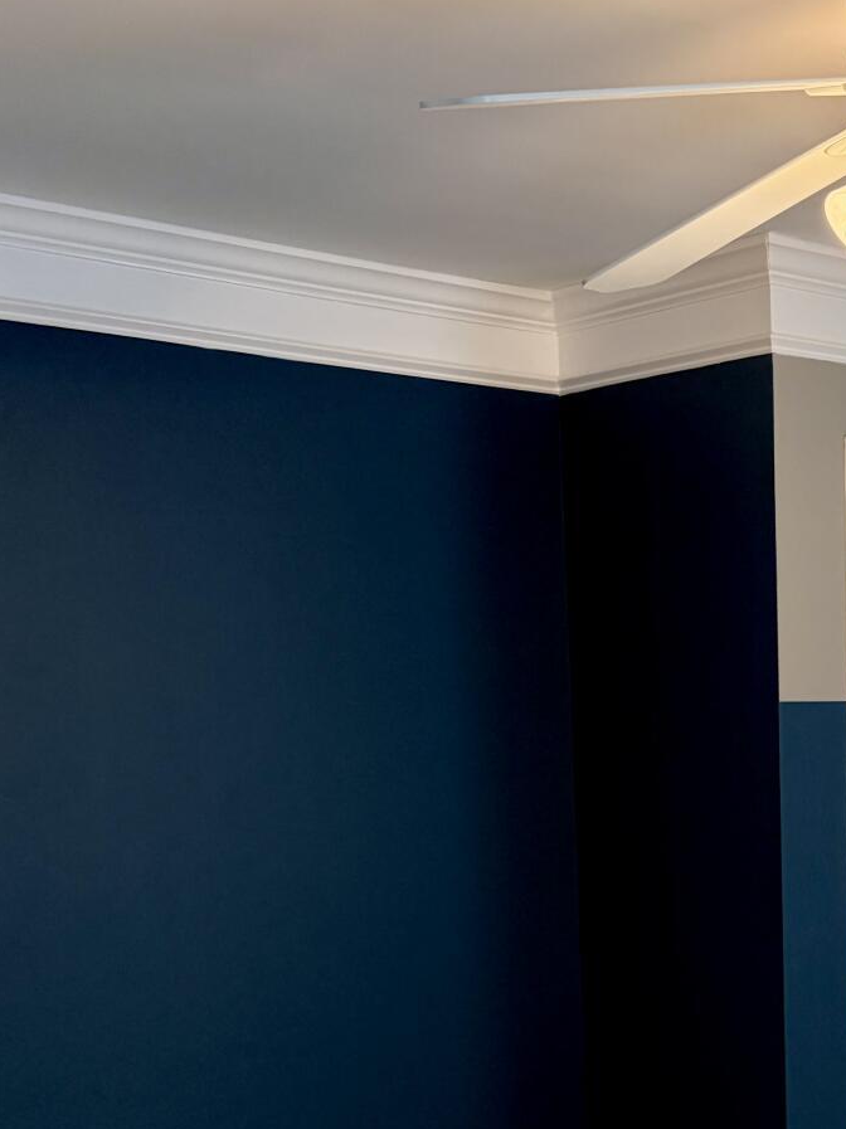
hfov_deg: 23.9
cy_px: 984
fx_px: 1891
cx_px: 879
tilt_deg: -7.7
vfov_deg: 31.9
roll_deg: +1.4
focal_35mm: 58
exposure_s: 1/120
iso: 160
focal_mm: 5.96
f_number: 1.6
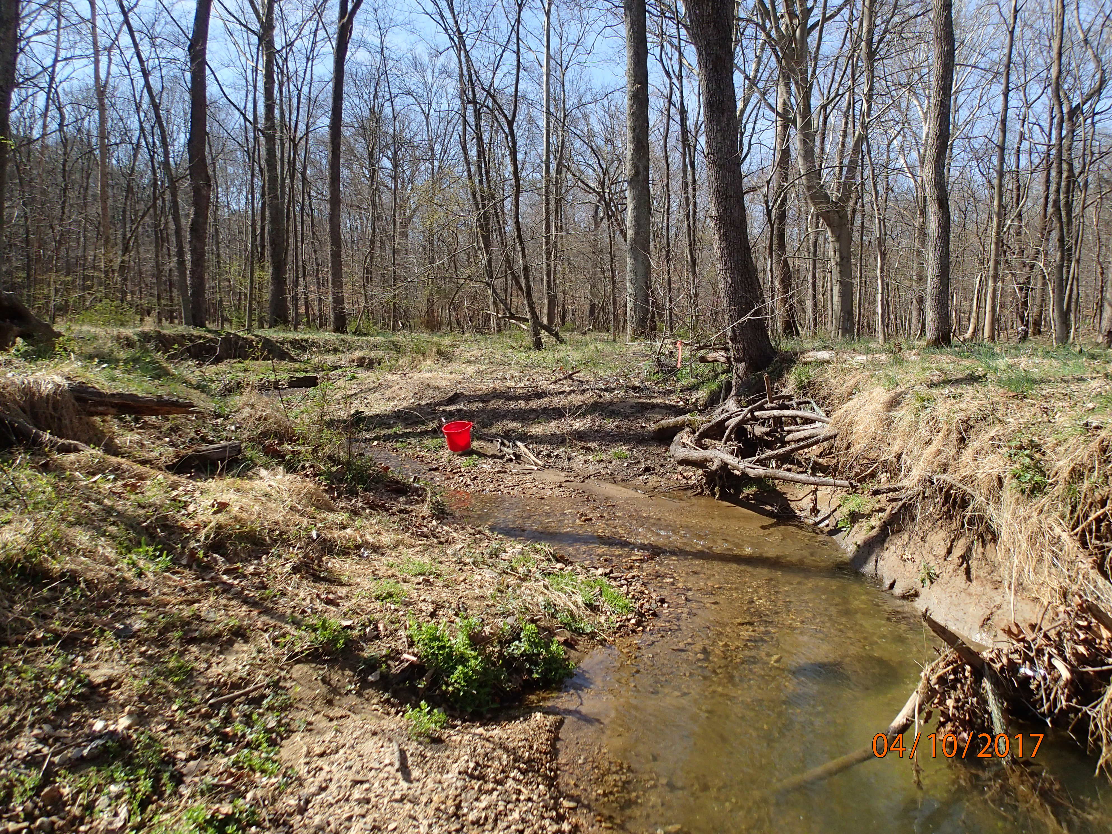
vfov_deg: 54.9
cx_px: 556
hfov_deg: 69.4
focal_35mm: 25
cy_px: 417
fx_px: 803
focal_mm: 4.5
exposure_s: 1/1600
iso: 200
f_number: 2.8
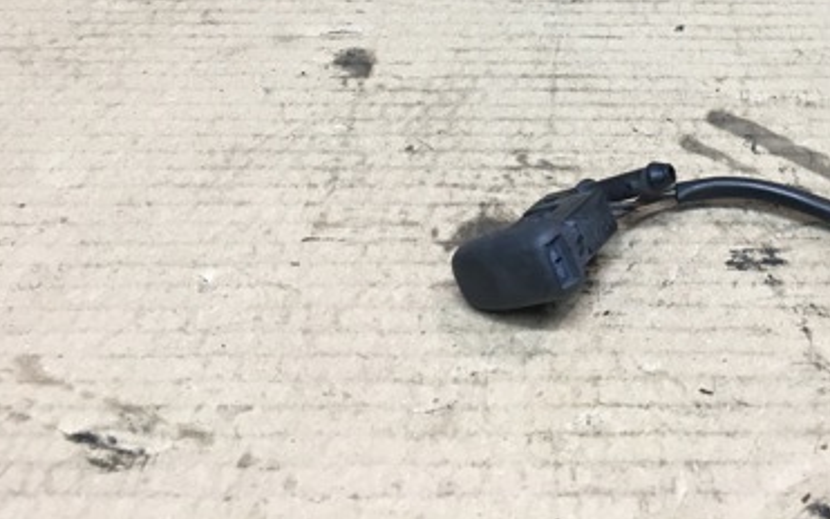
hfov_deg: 37.1
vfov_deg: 23.3
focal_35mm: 53
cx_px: 642
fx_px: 1199
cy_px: -12
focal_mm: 4.15
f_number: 2.2
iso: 50
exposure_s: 1/33
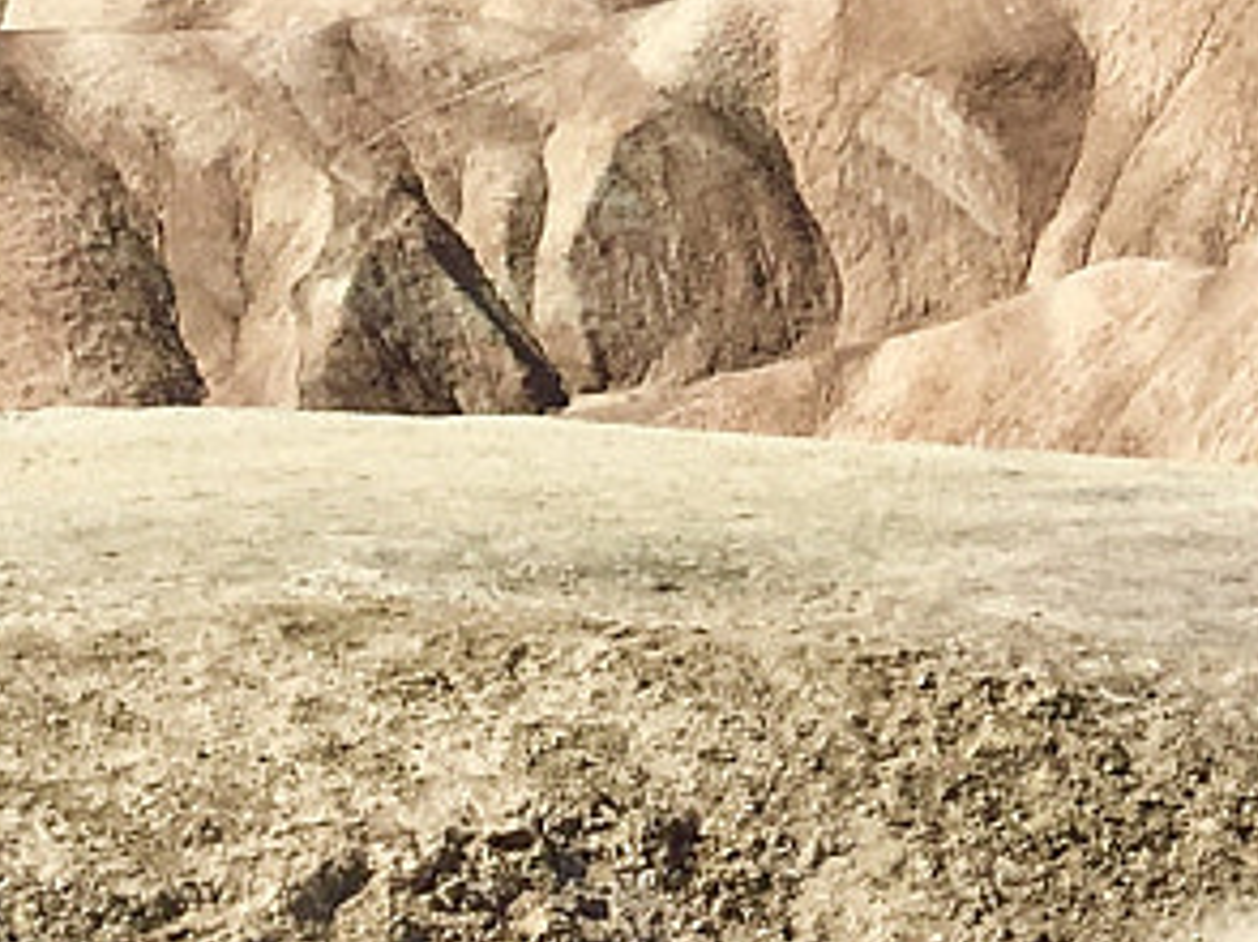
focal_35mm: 158
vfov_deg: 9.1
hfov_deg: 11.4
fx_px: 5737
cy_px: -569
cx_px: 2465
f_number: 2.2
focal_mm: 4.15
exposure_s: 1/2959
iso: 25
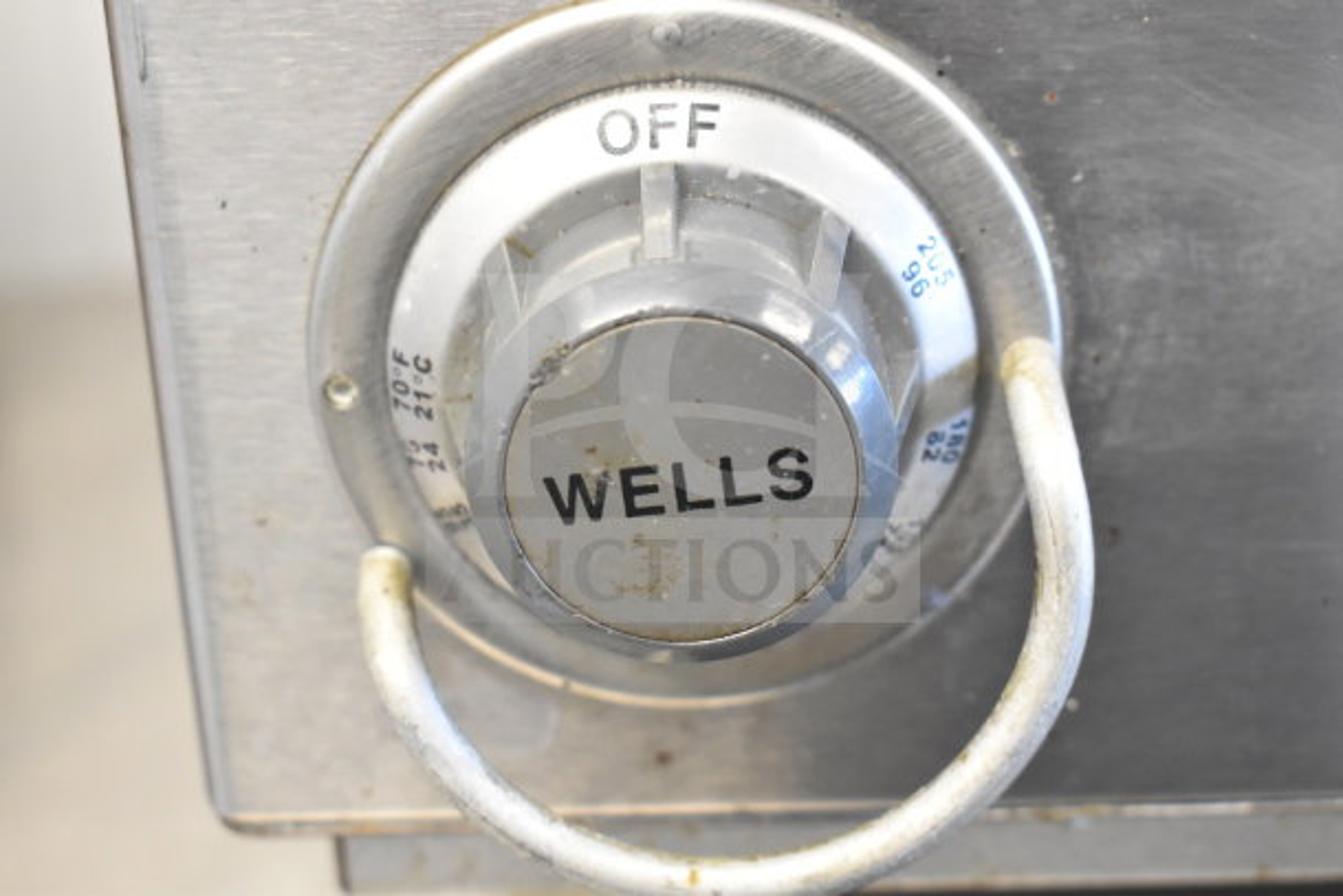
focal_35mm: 57
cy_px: 448
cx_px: 672
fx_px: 2127
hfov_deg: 35.0
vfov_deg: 23.8
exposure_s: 1/60
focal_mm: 38
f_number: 4.8
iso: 3200
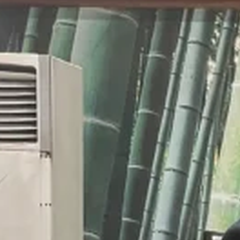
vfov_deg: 13.0
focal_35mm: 129
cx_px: 547
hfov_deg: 11.5
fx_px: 1012
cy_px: 316
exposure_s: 1/50
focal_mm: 5.1
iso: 500
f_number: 1.6
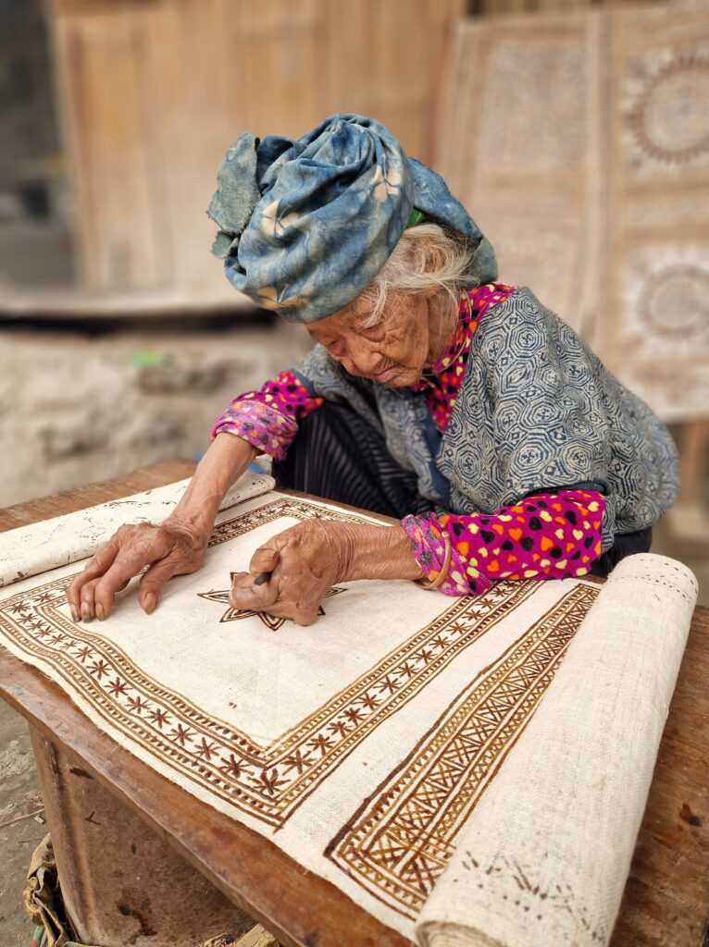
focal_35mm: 23
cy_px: 474
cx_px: 354
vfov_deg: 74.0
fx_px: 629
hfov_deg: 58.8
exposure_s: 1/100
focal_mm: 5.4
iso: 64
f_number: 1.8
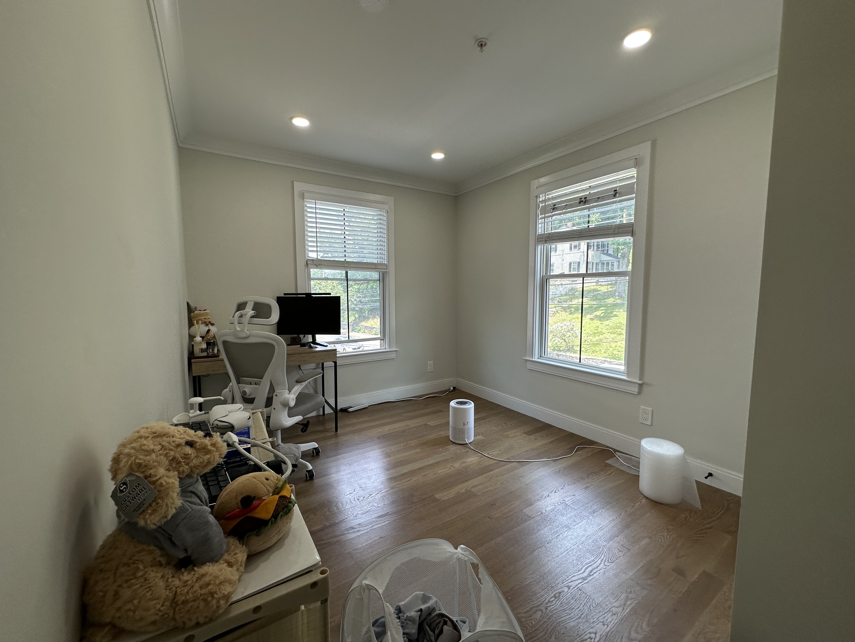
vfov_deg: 85.7
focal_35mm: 14
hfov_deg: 102.1
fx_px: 346
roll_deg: +0.5
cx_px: 428
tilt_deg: -4.4
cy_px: 321
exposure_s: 1/120
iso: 64
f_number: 2.2
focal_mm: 2.22
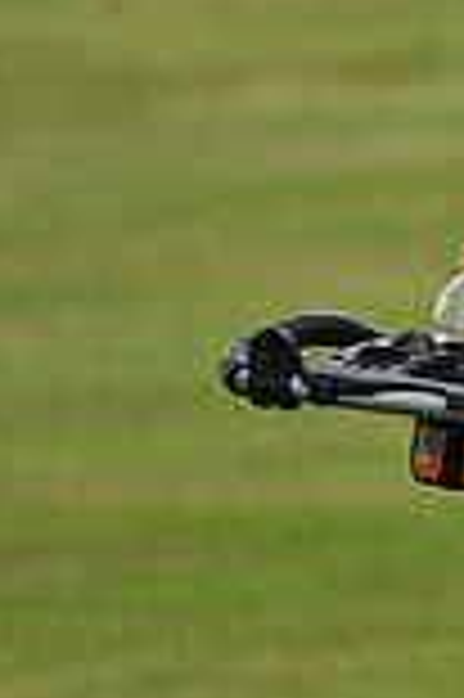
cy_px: -90
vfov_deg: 0.9
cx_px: 1284
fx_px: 43439
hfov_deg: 0.6
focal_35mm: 2242
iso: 800
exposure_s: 1/2500
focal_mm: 400
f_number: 4.5
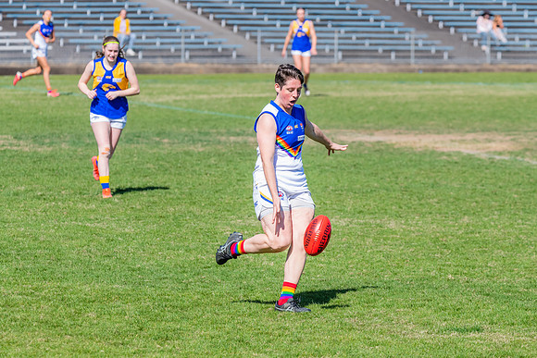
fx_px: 3987
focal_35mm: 267
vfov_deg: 5.1
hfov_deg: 7.7
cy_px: 179
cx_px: 279
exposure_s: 1/1600
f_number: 10
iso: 800
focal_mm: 250
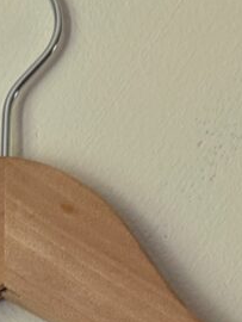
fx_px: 1694
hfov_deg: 8.1
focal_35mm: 182
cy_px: 776
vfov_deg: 9.6
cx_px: 29
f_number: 1.85
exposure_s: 1/23.8
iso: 107
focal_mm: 6.81
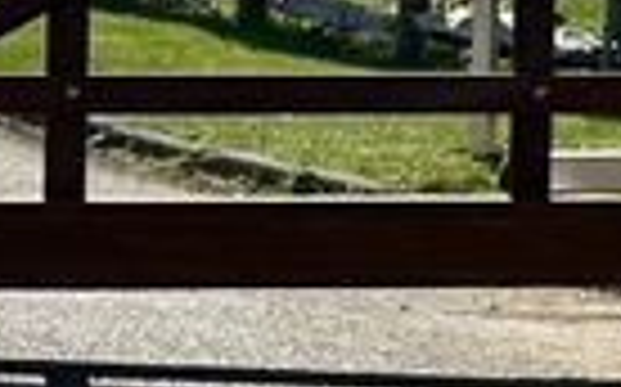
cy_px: -176
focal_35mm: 160
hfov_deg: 11.9
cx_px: -572
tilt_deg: -6.2
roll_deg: +0.1
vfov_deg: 8.0
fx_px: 2706
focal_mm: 5.7
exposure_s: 1/7463
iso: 50
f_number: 1.5
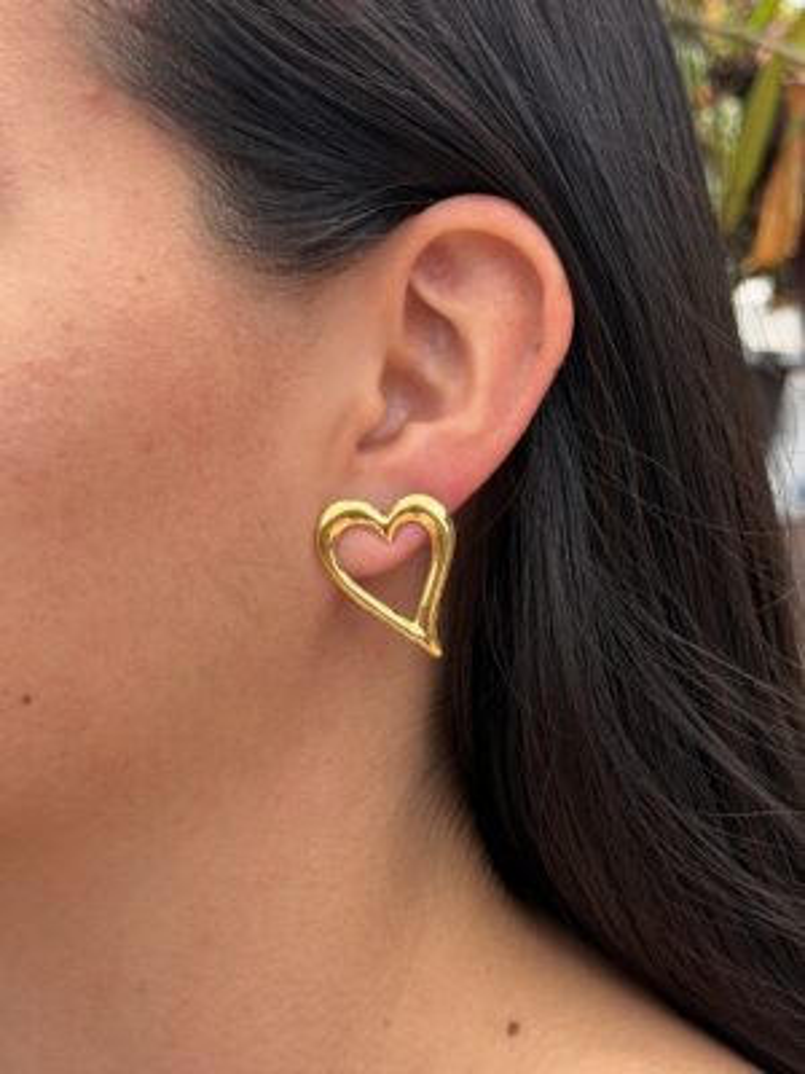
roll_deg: +0.1
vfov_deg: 39.7
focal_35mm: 48
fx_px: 1488
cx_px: 402
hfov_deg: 30.3
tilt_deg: -1.8
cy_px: 537
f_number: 1.78
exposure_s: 1/1456
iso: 64
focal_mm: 6.76
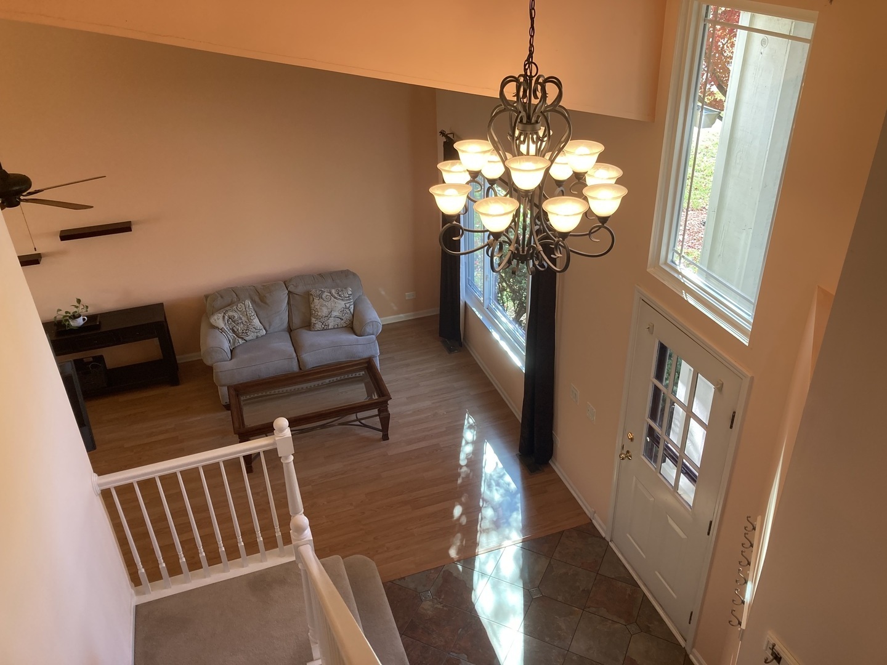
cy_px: 332
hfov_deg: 63.4
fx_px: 717
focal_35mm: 28
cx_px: 444
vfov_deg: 49.7
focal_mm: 3.99
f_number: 1.8
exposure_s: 1/120
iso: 80
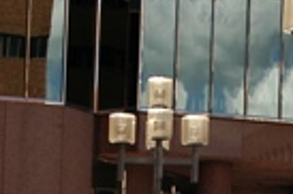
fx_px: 1057
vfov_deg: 10.1
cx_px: 250
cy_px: 322
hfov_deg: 15.6
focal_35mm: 130
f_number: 7.1
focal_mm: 18
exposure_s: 1/200
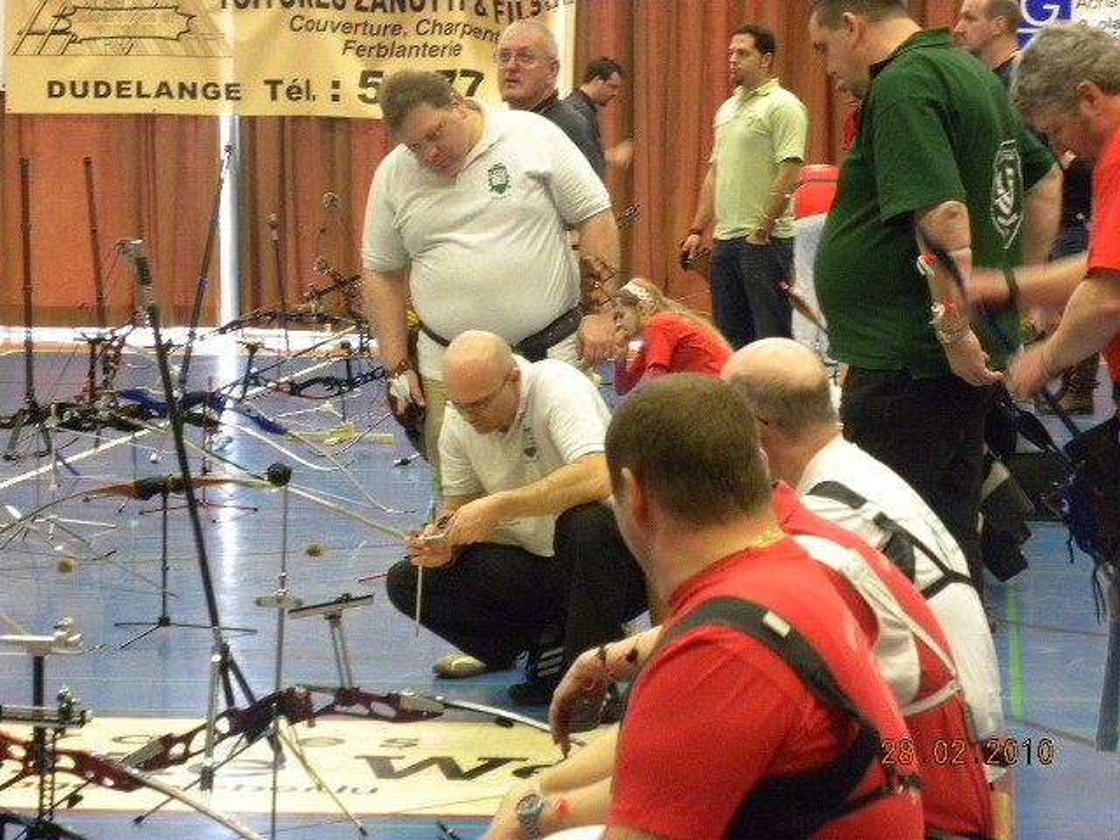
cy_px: 420
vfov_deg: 12.7
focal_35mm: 117
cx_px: 560
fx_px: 3786
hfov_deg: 16.8
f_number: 4
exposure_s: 1/18.8
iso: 400
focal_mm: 20.8
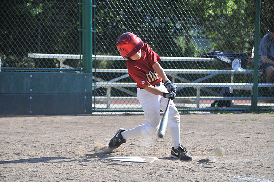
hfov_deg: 11.4
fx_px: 1368
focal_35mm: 180
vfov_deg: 7.6
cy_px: 91
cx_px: 137
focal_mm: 120
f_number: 5.3
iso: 200
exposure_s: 1/500
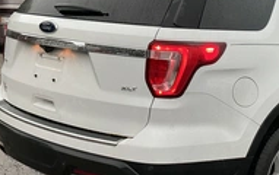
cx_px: 223
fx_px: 472
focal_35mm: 62
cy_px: 69
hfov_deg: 32.0
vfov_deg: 21.0
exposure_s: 1/82
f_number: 1.8
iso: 64
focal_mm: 3
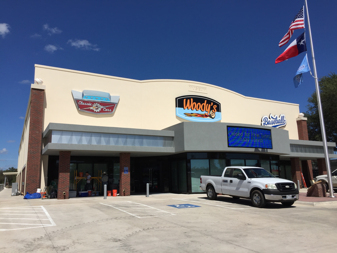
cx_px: 168
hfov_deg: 61.7
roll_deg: +1.6
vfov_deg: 48.2
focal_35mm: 29
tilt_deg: +11.7
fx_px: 282
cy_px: 126
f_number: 2.2
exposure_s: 1/4405
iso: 32
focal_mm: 4.15
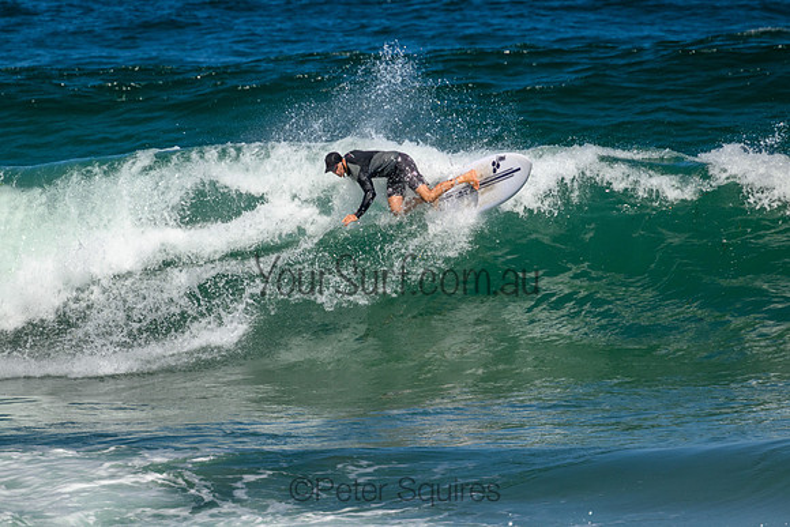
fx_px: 20200
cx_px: 389
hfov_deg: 2.2
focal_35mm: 920
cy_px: 224
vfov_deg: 1.5
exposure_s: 1/2000
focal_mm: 800
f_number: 11
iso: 900
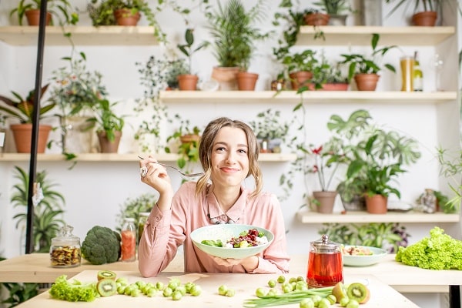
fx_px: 449
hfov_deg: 54.4
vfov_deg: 37.9
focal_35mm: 35
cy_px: 154
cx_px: 231
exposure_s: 1/160
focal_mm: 35
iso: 200
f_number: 2.2
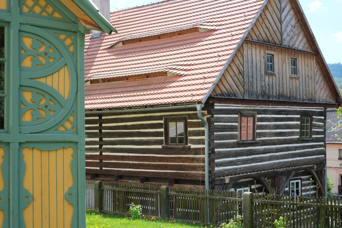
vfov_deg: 25.5
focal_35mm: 53
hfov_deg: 37.5
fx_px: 504
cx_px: 171
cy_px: 114
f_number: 4.5
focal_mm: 35
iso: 320
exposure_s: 1/680
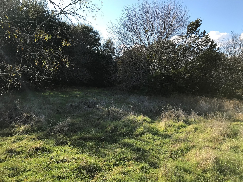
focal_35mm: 28
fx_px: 197
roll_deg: -0.1
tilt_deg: -3.7
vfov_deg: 49.7
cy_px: 91
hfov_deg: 63.4
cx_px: 122
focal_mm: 3.99
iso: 20
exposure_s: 1/1114
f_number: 1.8
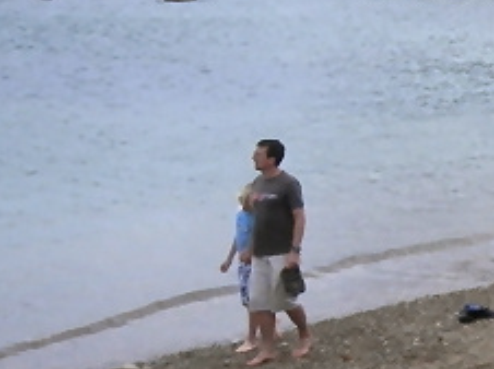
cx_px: 708
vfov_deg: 12.4
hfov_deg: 15.7
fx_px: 1668
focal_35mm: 117
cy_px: -37
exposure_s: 1/416
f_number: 7.1
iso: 160
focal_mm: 5.9
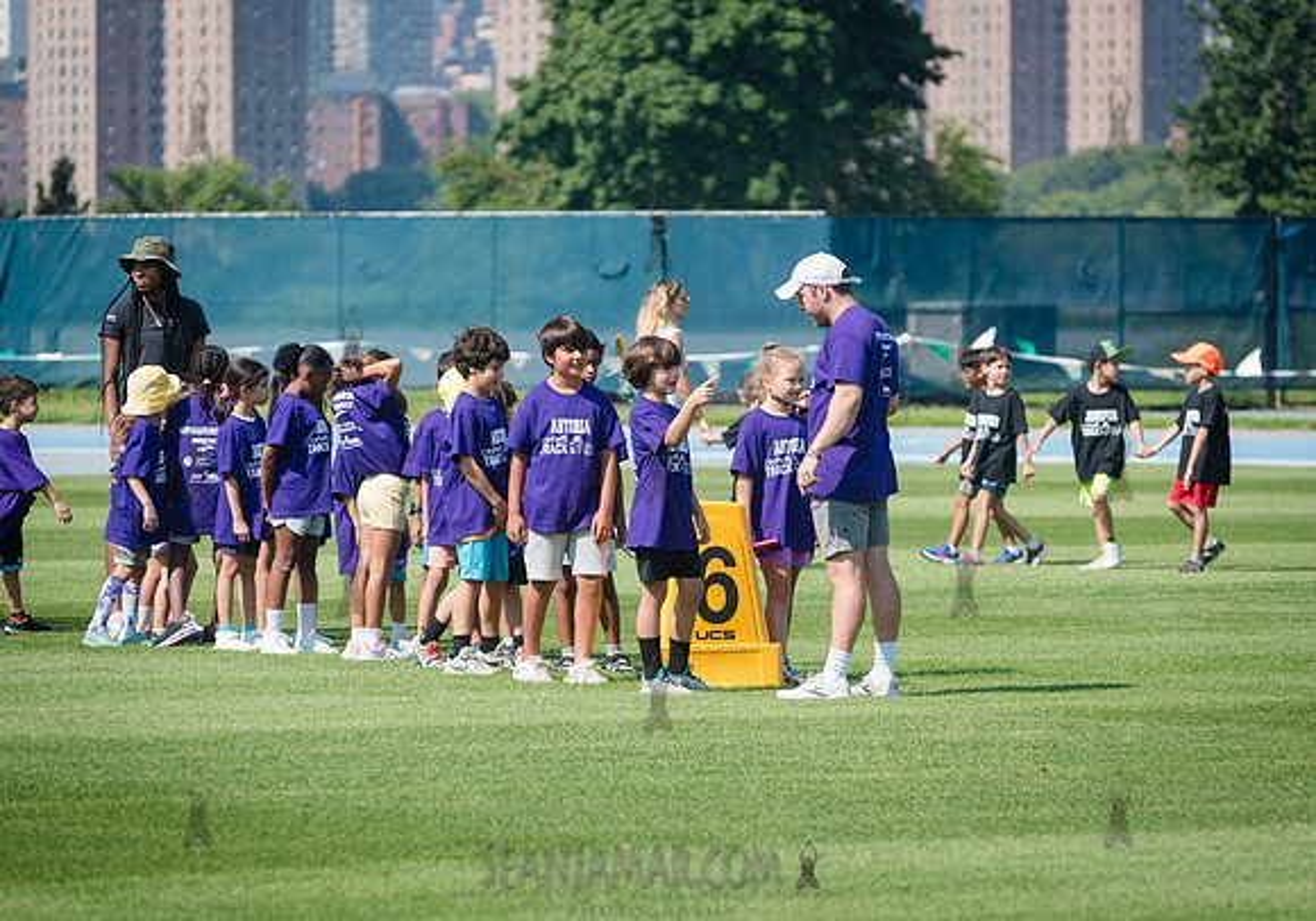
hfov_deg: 8.6
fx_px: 8701
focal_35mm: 234
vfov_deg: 6.1
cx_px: 778
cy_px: 519
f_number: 5
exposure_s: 1/1600
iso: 400
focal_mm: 200
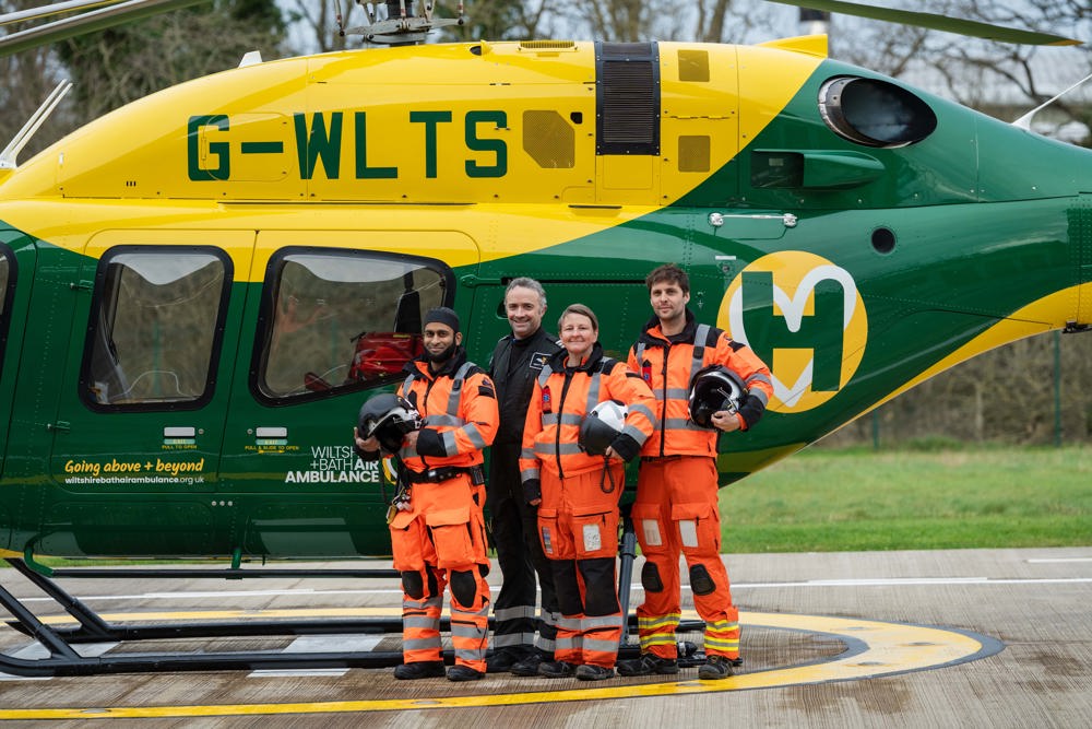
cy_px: 364
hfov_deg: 12.1
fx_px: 5157
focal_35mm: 170
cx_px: 546
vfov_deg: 8.1
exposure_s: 1/500
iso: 320
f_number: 4.5
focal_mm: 170
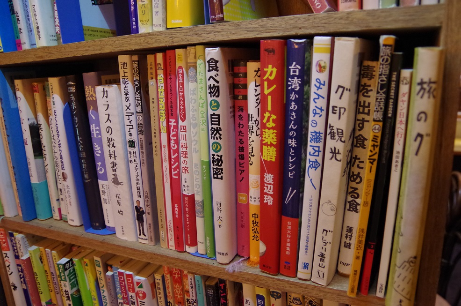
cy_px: 153
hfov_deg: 67.5
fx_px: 345
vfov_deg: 47.7
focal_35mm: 27
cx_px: 230
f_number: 5
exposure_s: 1/40
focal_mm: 18
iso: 3200
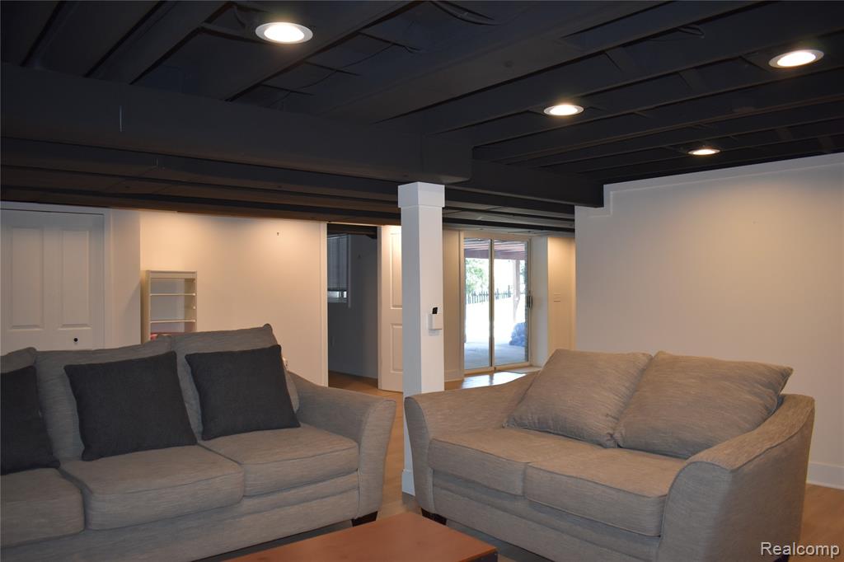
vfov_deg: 47.9
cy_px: 281
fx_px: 633
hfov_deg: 67.4
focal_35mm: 27
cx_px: 422
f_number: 4
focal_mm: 18
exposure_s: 1/200
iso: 800
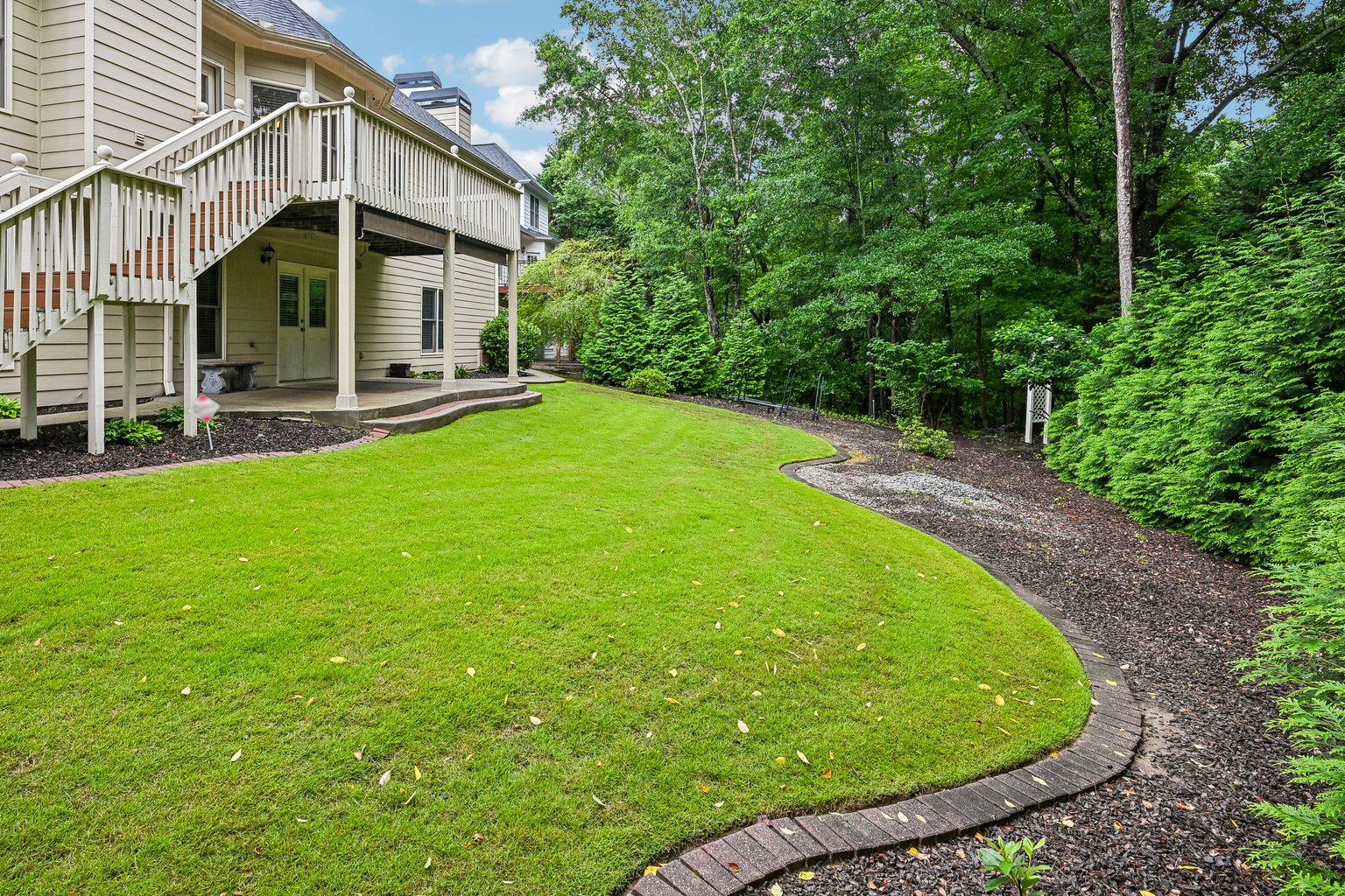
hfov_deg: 81.4
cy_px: 351
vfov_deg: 59.7
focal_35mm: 21
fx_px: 772
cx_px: 558
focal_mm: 15.5
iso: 100
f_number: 8
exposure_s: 1/60
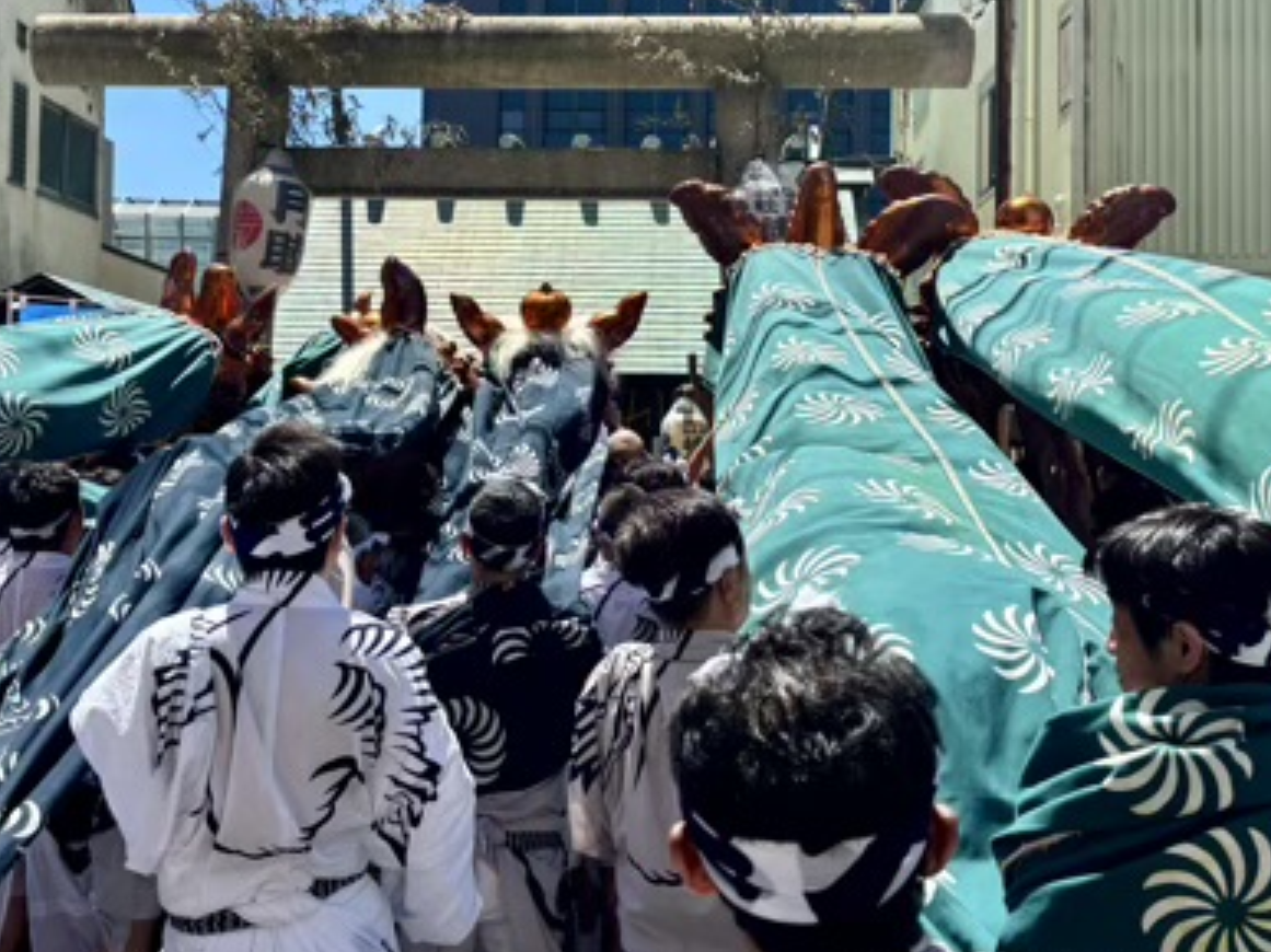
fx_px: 1725
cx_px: 571
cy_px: 366
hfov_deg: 40.4
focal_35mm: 47
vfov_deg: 30.8
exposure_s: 1/2342
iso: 50
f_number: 1.6
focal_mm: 5.96
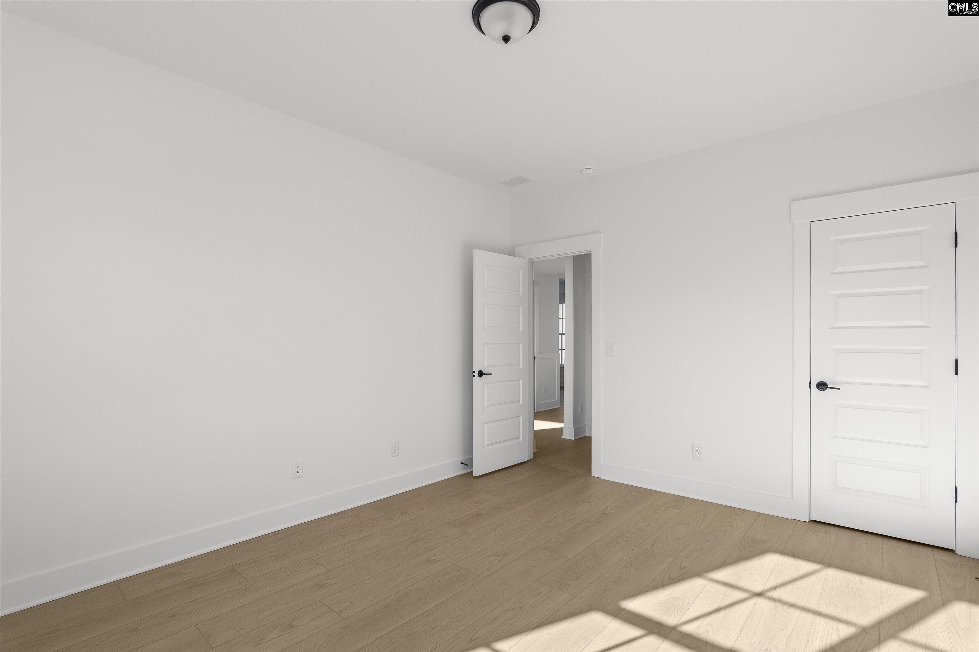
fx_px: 435
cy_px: 326
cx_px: 490
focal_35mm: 16
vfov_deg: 73.7
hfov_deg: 96.8
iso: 800
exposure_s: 1/200
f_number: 8
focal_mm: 16
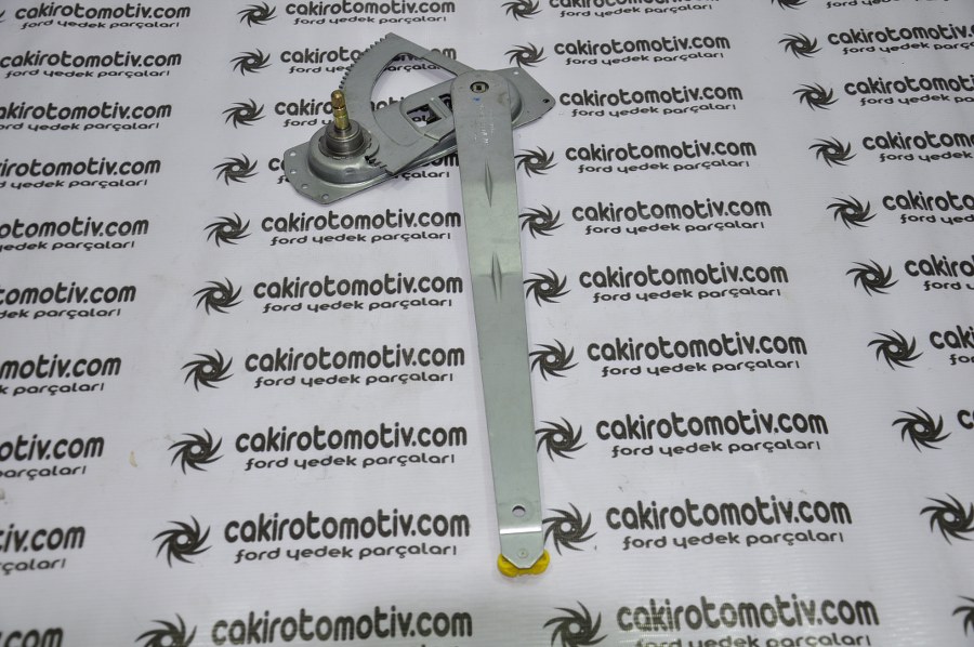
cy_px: 324
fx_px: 1216
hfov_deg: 43.6
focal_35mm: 45
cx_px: 487
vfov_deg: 29.8
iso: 200
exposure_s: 1/80
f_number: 4.5
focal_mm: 30
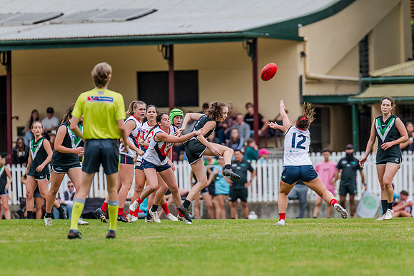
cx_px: 207
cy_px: 138
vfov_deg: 3.2
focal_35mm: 428
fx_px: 4920
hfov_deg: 4.8
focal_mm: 420
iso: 800
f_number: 5
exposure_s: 1/1600
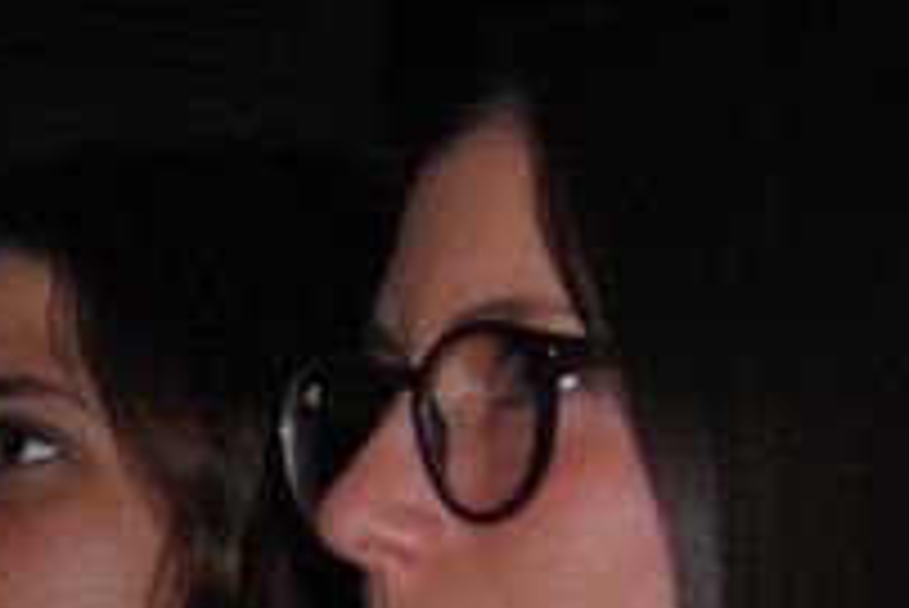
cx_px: -351
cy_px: 1002
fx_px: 6897
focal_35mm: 273
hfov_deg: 7.4
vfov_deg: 5.0
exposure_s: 1/60
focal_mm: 23
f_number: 3.8
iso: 200
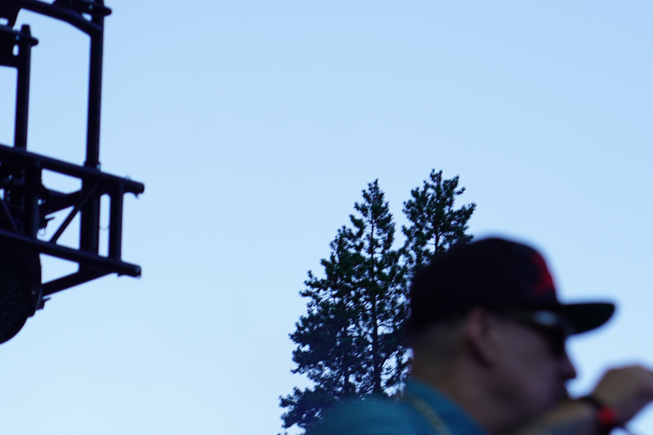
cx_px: 589
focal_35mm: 233
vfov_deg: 5.9
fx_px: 4226
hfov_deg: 8.8
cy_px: 369
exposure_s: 1/160
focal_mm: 105
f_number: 5.6
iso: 100
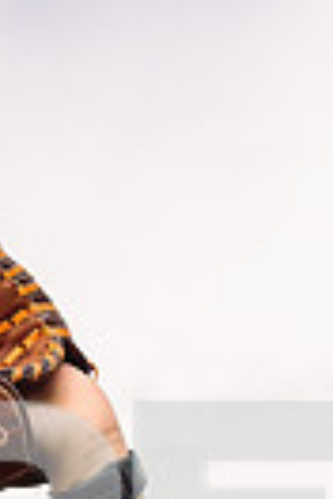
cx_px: -166
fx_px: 1651
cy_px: 786
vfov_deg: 15.6
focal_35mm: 119
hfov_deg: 11.1
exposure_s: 1/200
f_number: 8
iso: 125
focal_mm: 35
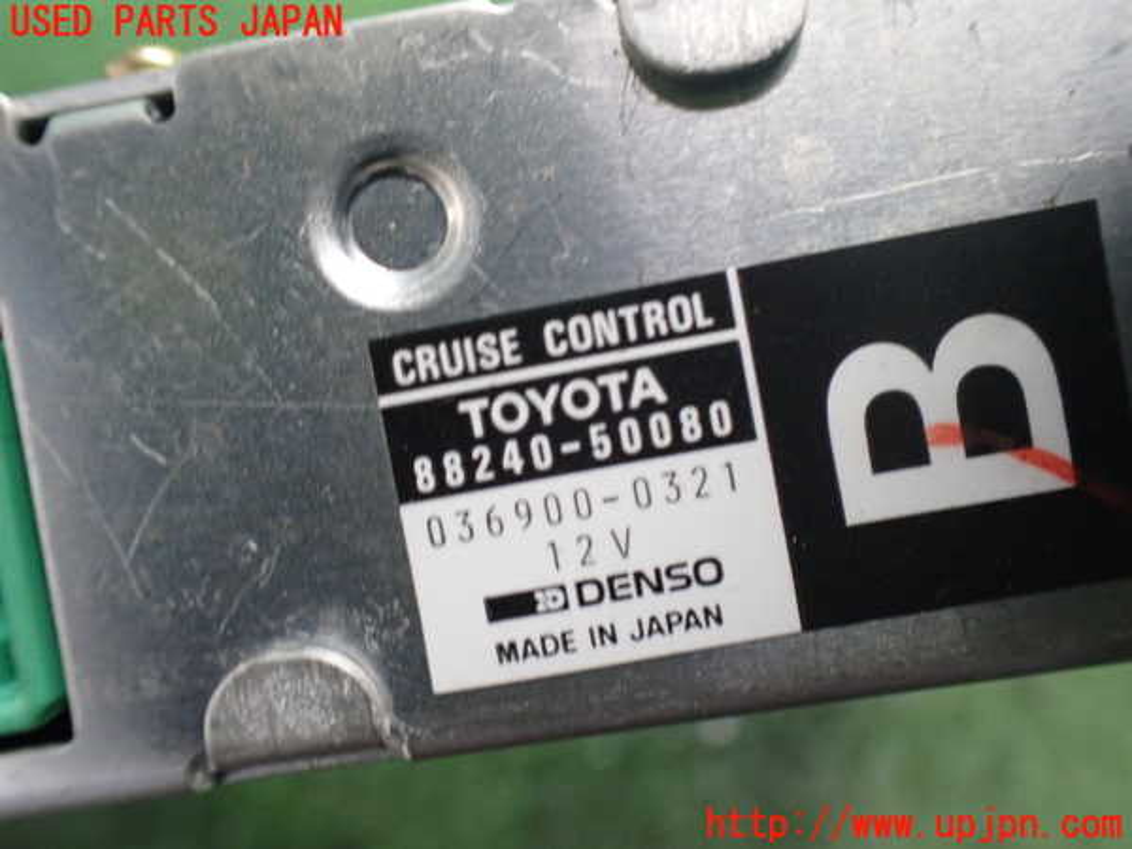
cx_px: 566
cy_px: 424
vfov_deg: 46.8
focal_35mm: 30
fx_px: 981
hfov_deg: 60.0
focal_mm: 5.4
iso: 800
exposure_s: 1/80
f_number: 2.3
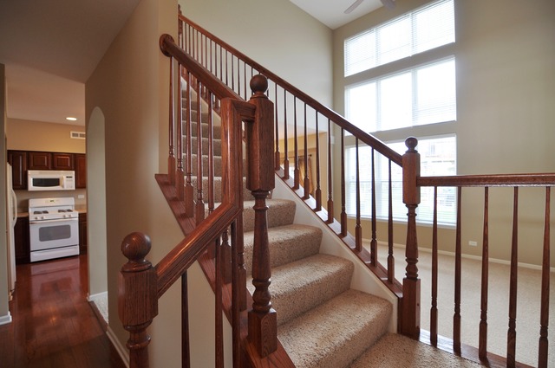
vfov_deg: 71.9
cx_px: 278
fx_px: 254
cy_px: 184
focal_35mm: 16
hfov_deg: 95.1
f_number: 4
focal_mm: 11
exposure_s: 1/60
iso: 200
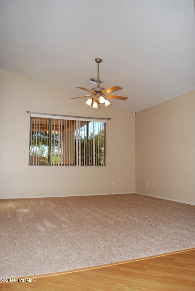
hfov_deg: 48.0
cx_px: 98
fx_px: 219
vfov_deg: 67.3
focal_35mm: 27
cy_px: 146
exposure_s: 1/60
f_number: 3.5
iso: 200
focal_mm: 18
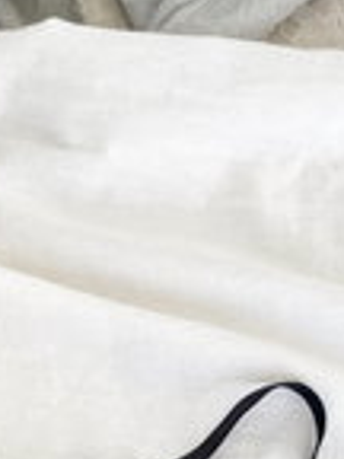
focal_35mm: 96
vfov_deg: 18.2
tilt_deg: -74.3
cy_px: 684
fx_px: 1272
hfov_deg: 14.9
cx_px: -70
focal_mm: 4.25
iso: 32
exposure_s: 1/136
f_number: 1.8
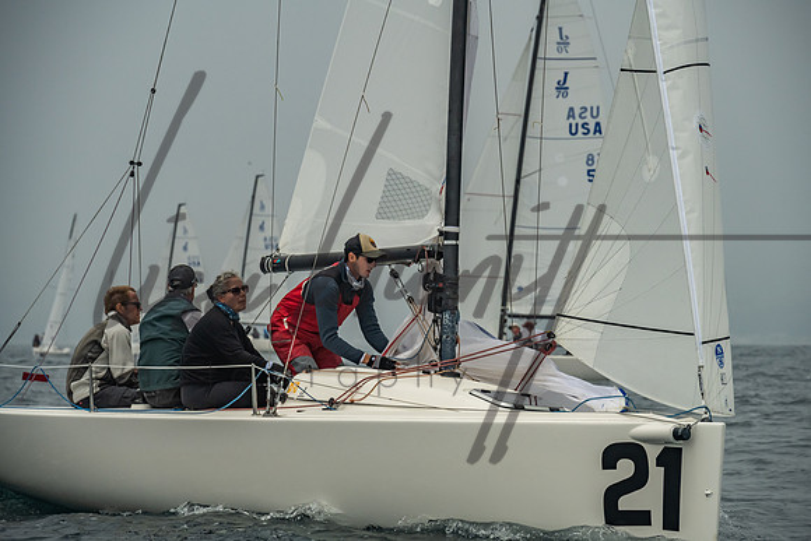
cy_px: 270
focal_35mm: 188
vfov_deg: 7.3
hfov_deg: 10.9
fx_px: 4236
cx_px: 409
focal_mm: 185
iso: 800
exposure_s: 1/3200
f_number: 9
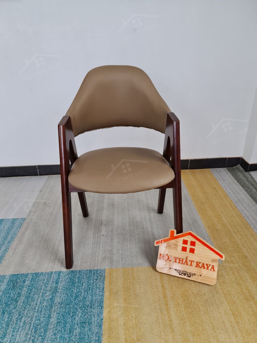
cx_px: 128
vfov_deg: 69.4
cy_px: 172
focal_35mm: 25
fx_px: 248
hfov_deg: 54.9
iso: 50
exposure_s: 1/100
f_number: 1.8
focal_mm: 7
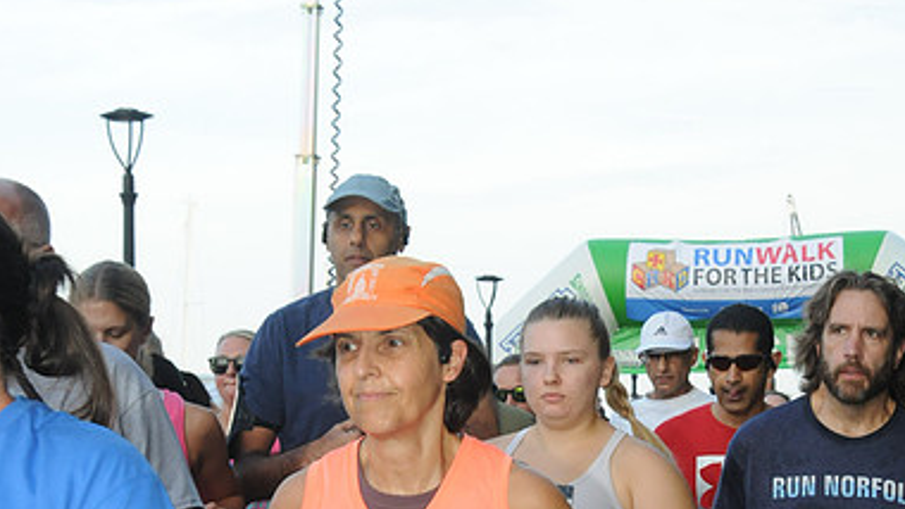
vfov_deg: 10.3
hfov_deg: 18.6
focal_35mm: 115
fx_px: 2760
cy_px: 654
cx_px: 456
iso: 800
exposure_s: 1/250
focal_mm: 48
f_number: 13
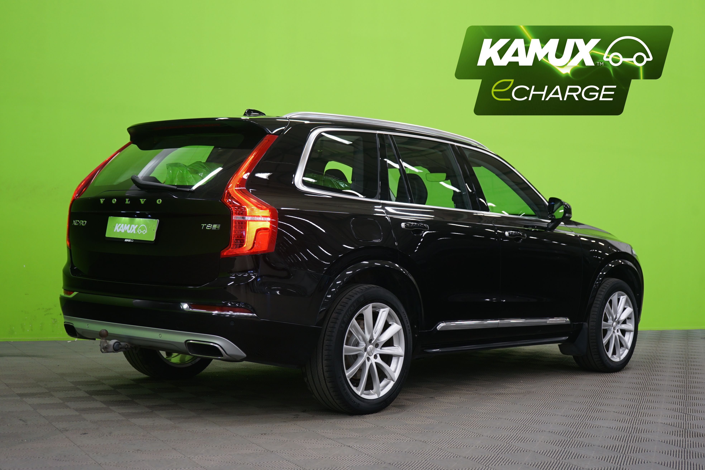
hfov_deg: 38.9
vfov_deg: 26.5
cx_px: 352
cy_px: 235
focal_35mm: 51
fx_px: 999
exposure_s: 1/8
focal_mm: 51
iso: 400
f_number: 5
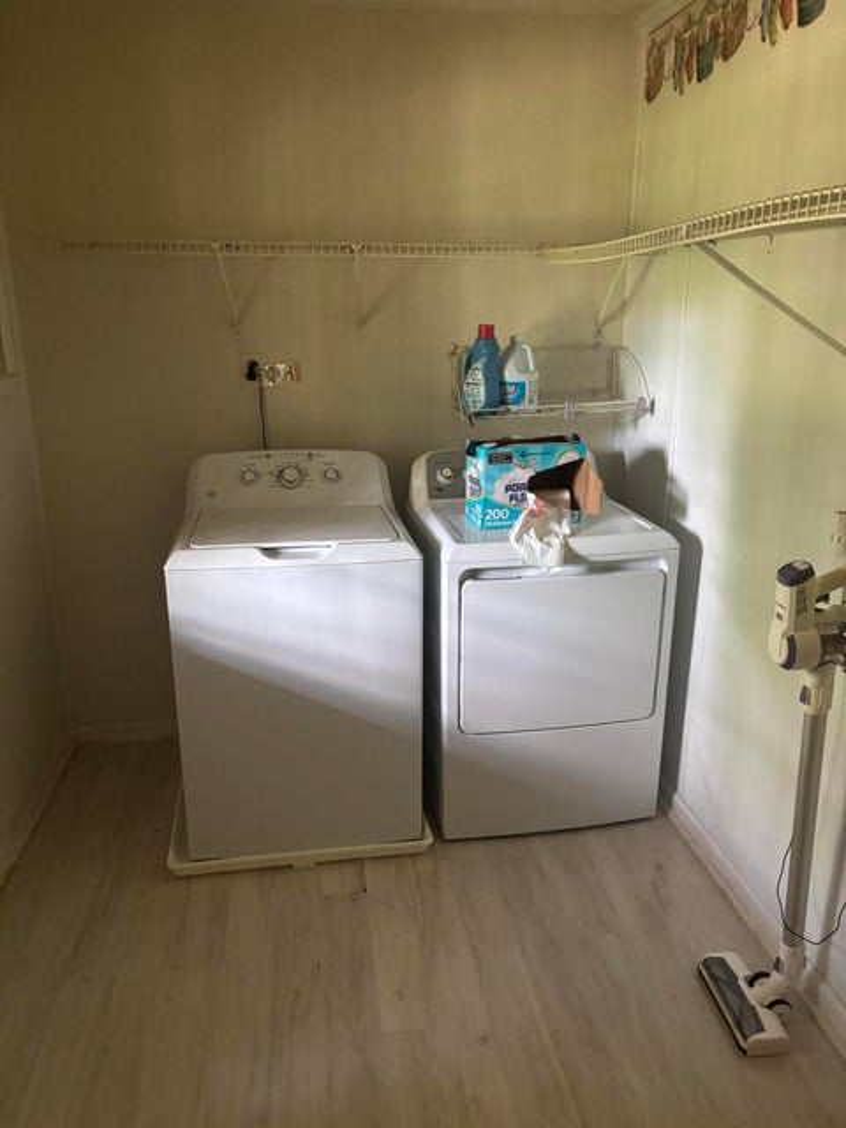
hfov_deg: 53.1
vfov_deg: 67.3
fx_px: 847
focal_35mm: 26
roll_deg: -0.9
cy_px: 564
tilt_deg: -15.1
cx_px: 423
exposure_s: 1/43
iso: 500
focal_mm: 5.96
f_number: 1.6
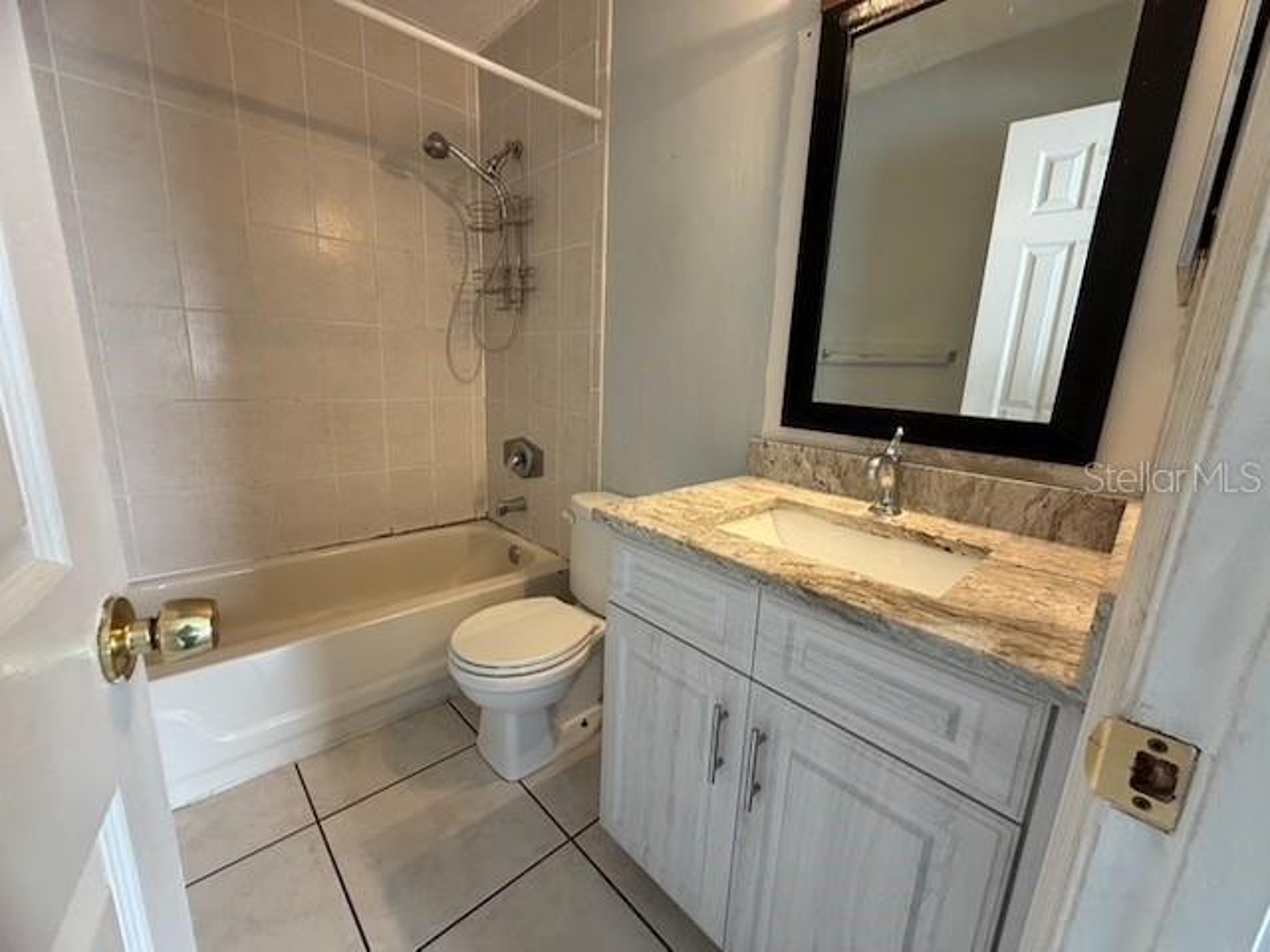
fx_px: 514
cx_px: 635
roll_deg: -1.8
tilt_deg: -11.7
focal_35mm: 14
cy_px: 476
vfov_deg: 85.7
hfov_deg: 102.1
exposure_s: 1/60
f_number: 2.2
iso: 250
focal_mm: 2.22
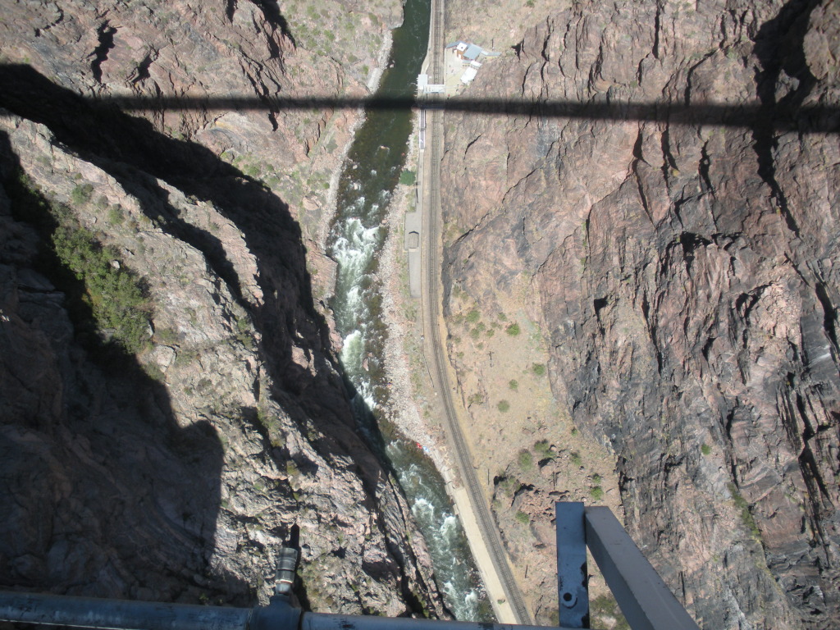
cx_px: 420
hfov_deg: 51.4
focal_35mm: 36
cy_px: 315
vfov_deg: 39.7
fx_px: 874
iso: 64
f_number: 3.5
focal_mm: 6.3
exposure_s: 1/473
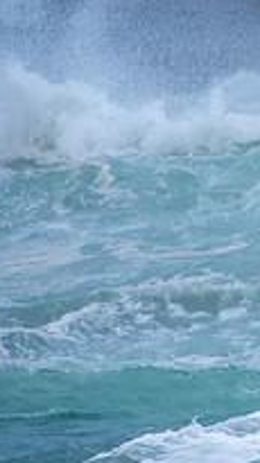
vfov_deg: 1.0
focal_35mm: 2227
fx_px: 27351
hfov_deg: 0.5
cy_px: 268
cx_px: 631
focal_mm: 500
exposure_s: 1/640
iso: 360
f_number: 5.6
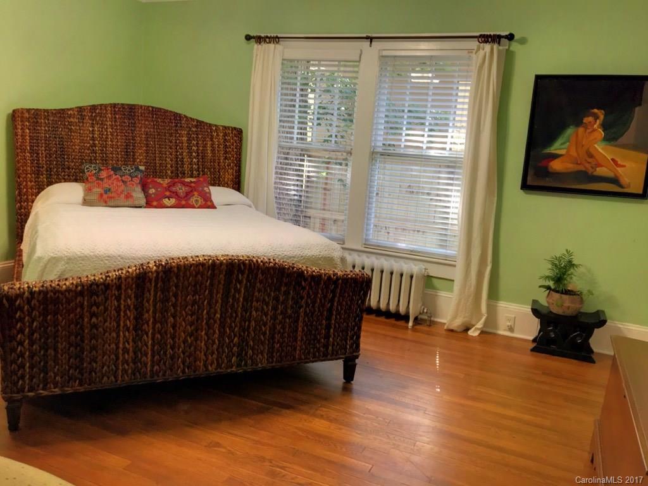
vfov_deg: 48.2
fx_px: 543
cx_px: 324
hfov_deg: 61.7
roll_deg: -4.3
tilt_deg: -9.1
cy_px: 243
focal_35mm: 29
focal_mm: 4.15
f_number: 2.2
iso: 50
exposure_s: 1/30
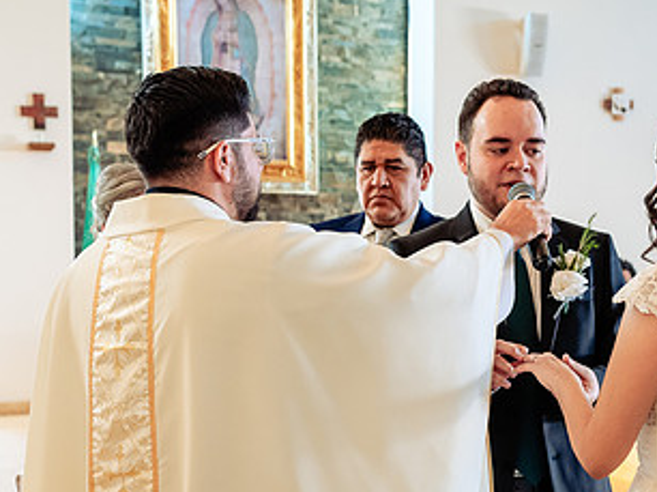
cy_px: 338
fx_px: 1271
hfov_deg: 28.7
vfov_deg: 21.8
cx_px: 470
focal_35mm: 67
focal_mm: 35
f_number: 4.5
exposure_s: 1/125
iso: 2000
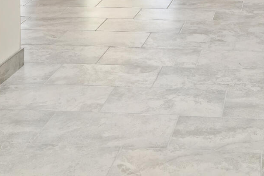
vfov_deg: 15.4
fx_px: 572
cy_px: -126
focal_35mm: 78
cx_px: 230
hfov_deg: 25.3
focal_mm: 16
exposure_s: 1/10
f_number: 8
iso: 800
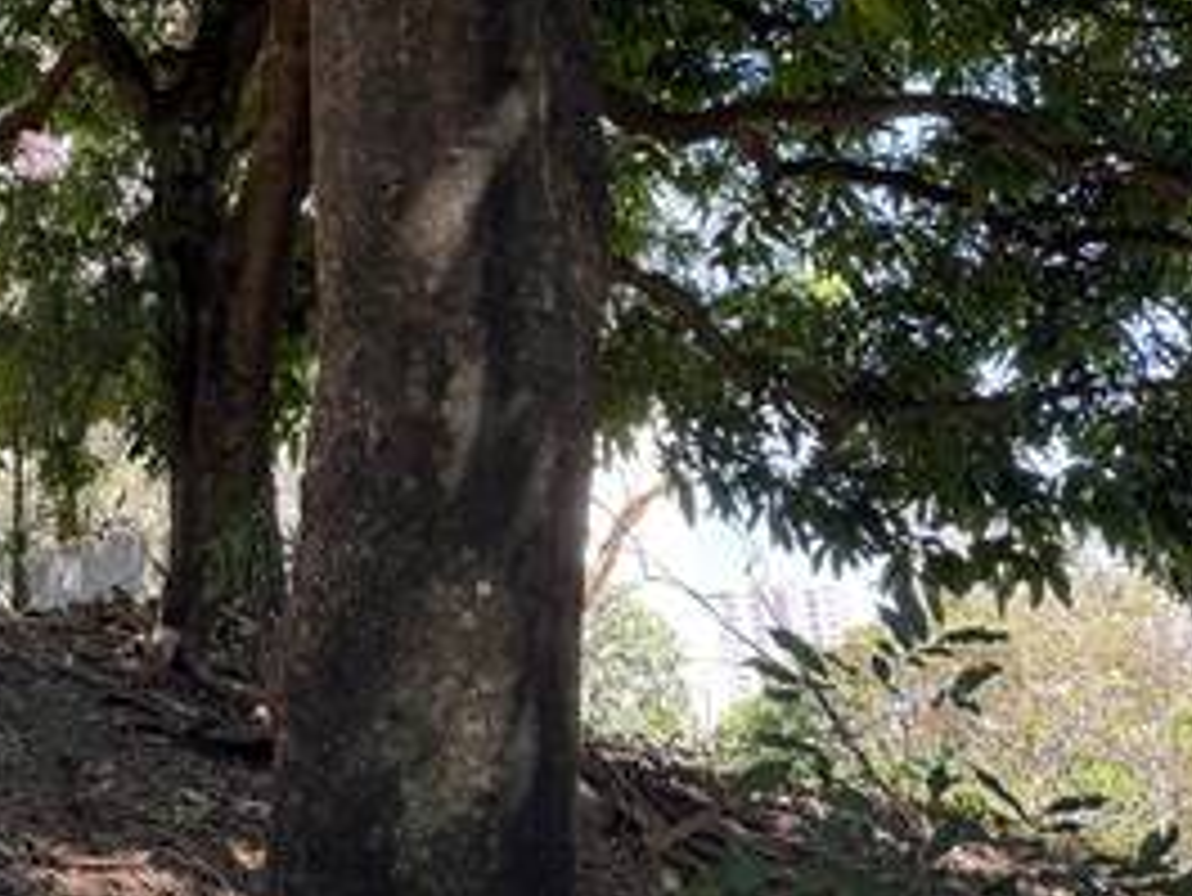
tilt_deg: +26.2
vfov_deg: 24.0
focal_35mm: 58
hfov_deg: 29.6
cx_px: -144
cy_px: -32
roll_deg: -1.4
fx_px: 1998
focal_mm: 6.76
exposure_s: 1/121
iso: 64
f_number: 1.78
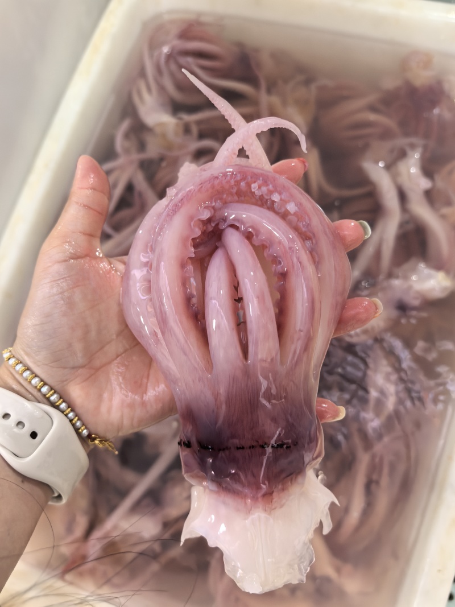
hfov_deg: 51.3
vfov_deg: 65.3
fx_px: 473
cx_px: 228
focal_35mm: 27
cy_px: 304
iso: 5000
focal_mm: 6.98
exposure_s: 1/668
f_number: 2
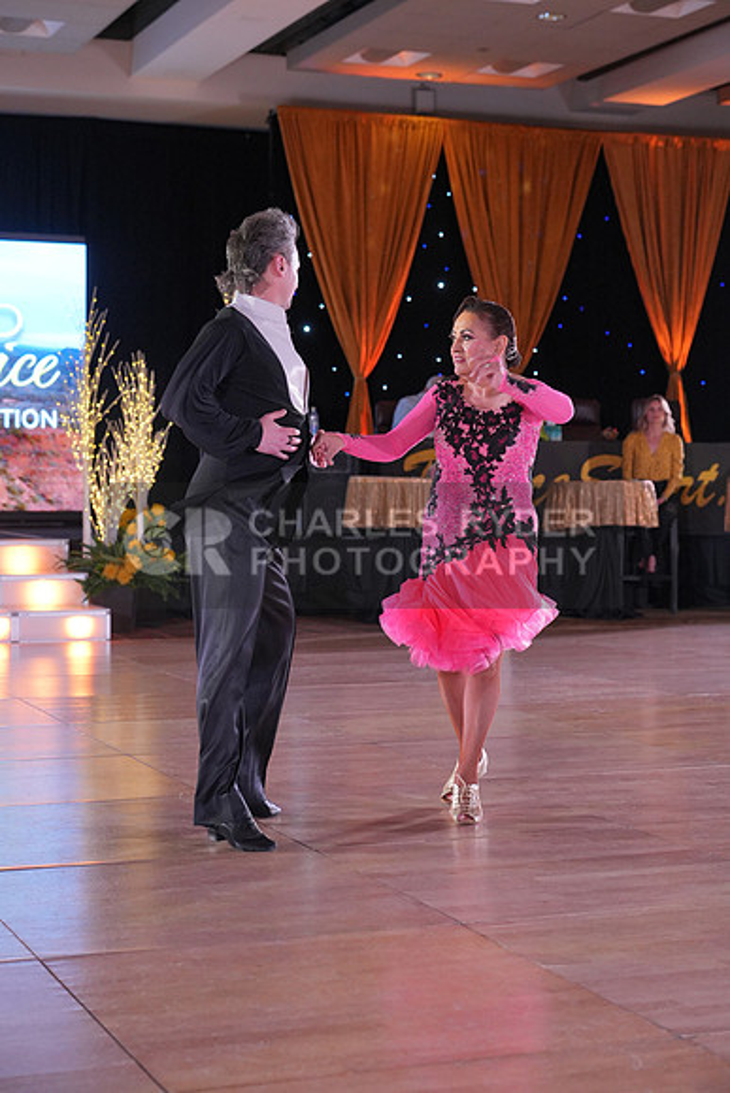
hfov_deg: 21.3
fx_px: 1945
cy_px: 546
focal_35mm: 64
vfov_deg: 31.4
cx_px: 365
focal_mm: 64
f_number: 4
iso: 2000
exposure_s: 1/400
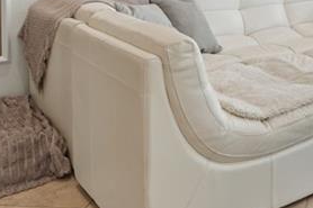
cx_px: 332
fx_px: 513
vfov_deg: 20.6
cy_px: -76
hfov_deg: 30.8
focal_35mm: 59
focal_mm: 16
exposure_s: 1/80
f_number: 9
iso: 200
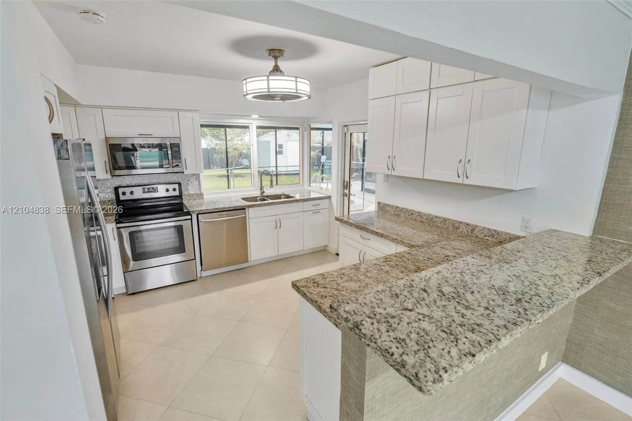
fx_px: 290
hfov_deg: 95.0
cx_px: 316
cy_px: 210
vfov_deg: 72.0
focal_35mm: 16
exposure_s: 1/200
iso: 1600
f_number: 2.8
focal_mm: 11
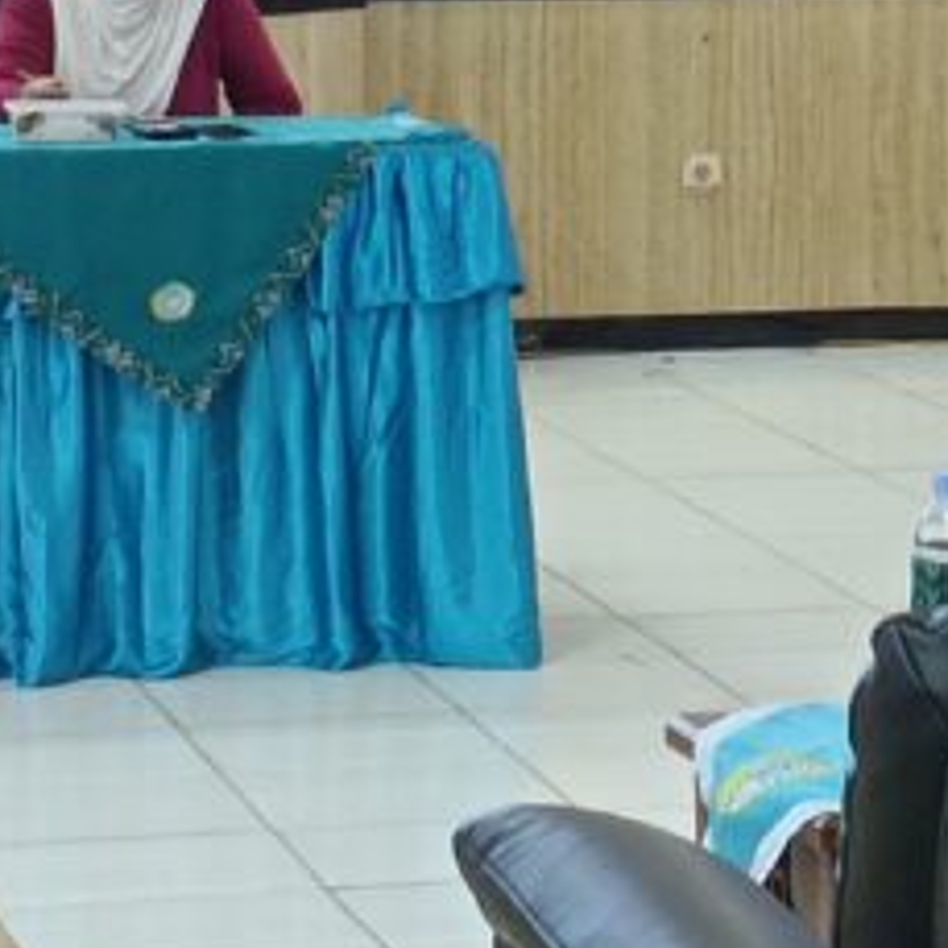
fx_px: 6135
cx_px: 1039
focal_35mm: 198
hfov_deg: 8.8
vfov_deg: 8.7
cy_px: -190
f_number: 1.79
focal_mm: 4.84
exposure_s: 1/25
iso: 1187
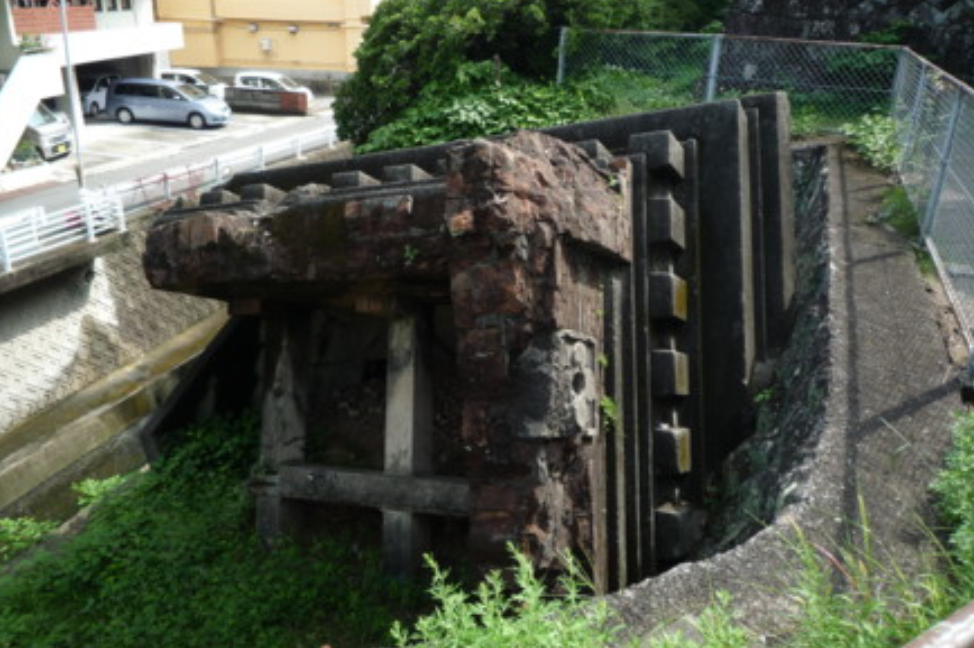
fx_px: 730
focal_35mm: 27
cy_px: 312
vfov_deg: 47.9
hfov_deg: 67.4
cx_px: 489
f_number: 2.8
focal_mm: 4.4
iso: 100
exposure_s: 1/320
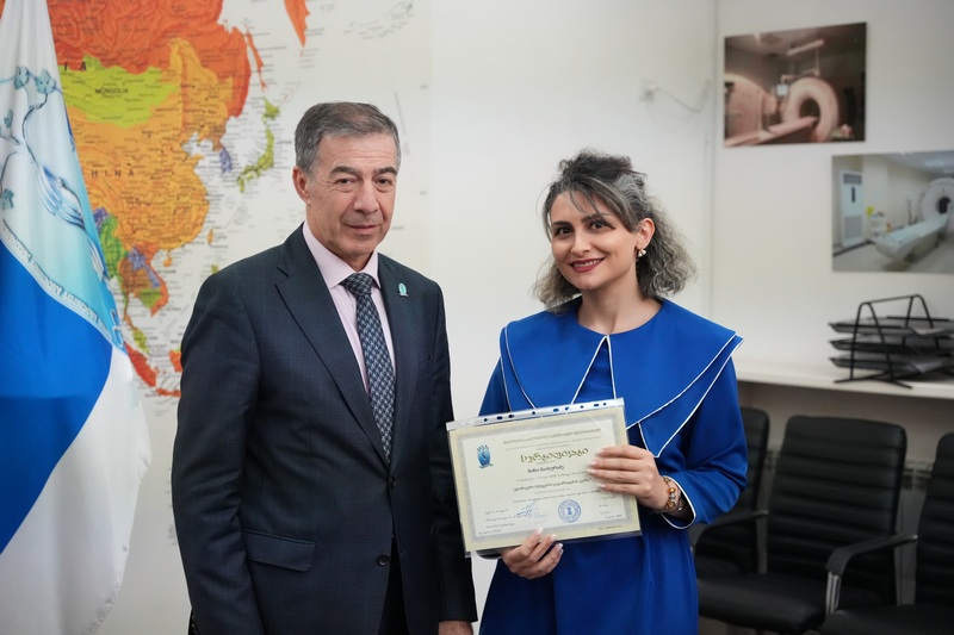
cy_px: 318
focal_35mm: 58
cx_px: 477
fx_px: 1545
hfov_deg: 34.3
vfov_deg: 23.3
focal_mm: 58.3
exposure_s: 1/320
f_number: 2.8
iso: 8000
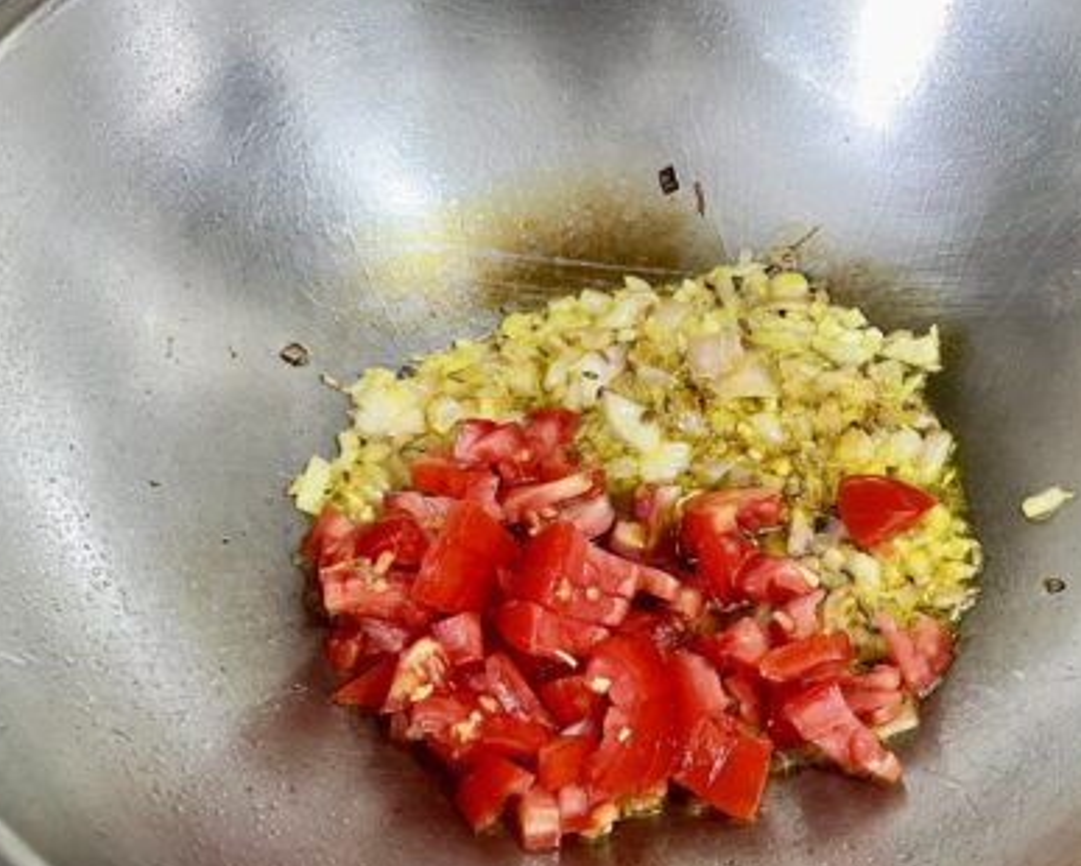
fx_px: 1216
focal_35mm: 38
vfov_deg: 39.1
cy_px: 507
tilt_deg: -53.8
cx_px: 676
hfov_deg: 47.5
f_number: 1.6
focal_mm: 4.2
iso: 250
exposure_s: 1/50
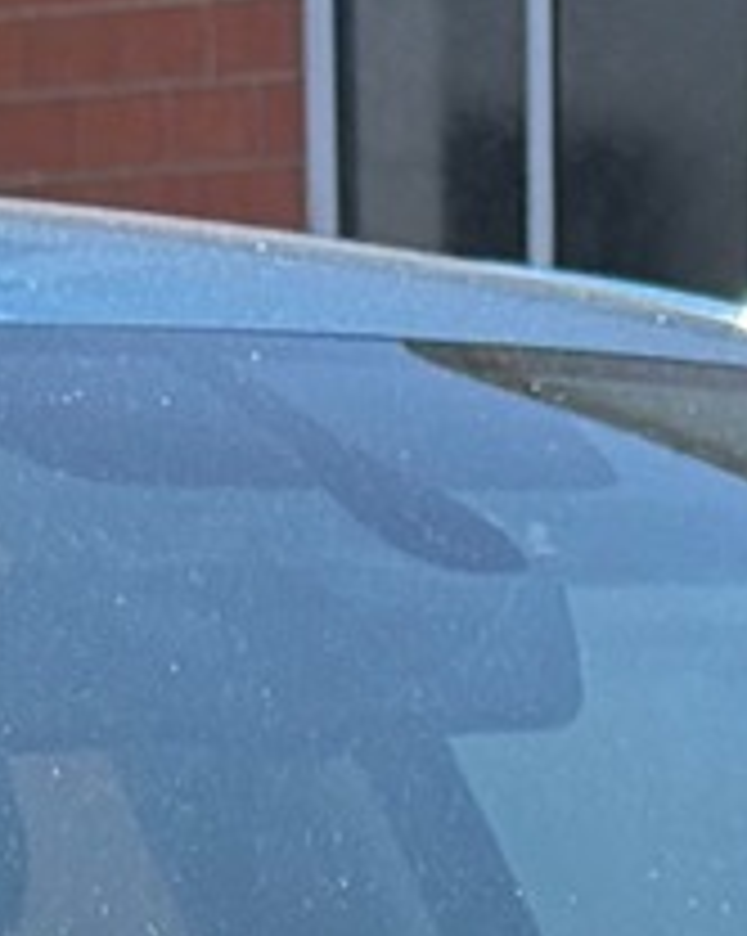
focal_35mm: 227
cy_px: 2844
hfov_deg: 6.8
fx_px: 6282
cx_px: 900
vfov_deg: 7.5
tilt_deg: -18.8
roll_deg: -0.6
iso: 100
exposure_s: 1/2611
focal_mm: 6.76
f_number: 1.78
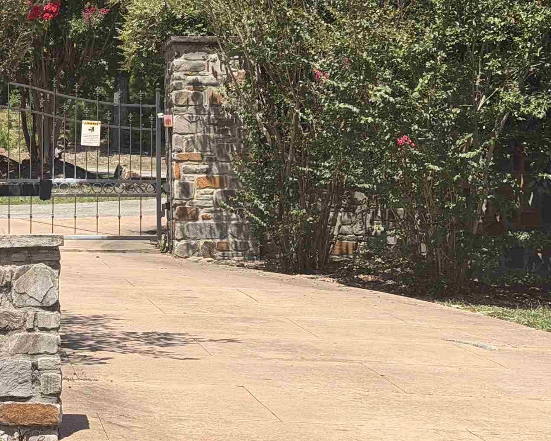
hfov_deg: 16.5
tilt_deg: +6.7
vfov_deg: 13.5
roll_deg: -1.1
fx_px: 1843
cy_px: 48
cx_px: -55
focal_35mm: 113
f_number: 1.78
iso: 64
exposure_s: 1/2976
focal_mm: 6.76
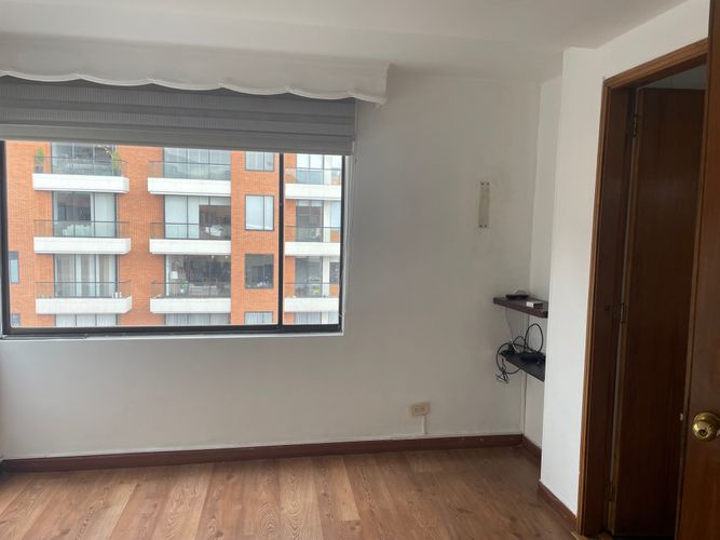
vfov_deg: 53.0
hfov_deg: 67.3
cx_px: 360
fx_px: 541
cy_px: 270
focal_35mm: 26
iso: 50
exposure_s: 1/121
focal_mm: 4.2
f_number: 1.6
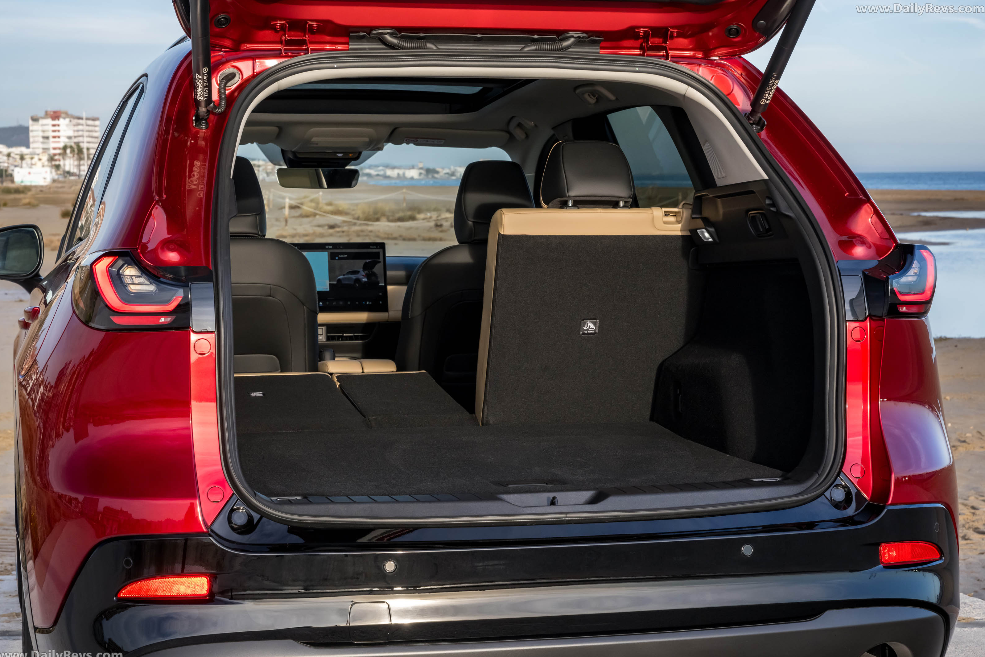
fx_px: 1943
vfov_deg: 19.2
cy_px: 333
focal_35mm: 71
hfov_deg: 28.5
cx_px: 488
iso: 800
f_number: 13
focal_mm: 70
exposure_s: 1/100
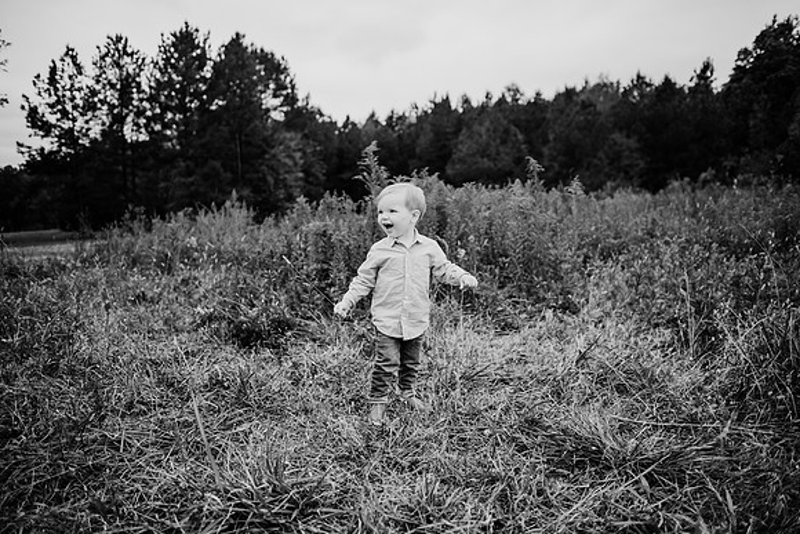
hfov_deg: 73.7
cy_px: 267
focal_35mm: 24
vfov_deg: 53.2
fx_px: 533
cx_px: 400
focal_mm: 24
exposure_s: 1/800
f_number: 2.2
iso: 125
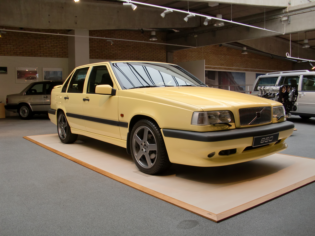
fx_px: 328
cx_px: 158
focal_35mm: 36
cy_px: 118
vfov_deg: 39.7
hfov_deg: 51.4
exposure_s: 1/160
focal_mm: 6.3
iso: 64
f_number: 2.8
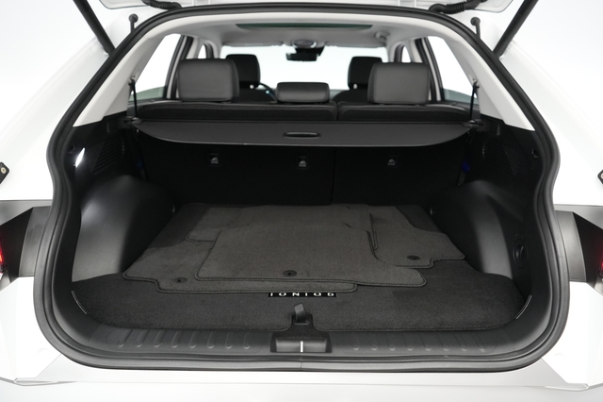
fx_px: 435
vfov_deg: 49.5
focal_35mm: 26
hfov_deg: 69.4
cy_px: 201
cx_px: 302
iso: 4000
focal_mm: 26
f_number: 2.8
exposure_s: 1/160
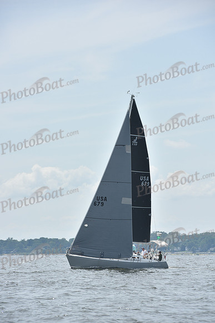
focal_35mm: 200
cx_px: 108
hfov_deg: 6.9
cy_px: 162
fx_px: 1790
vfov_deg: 10.3
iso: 320
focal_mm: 200
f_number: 10
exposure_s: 1/1000
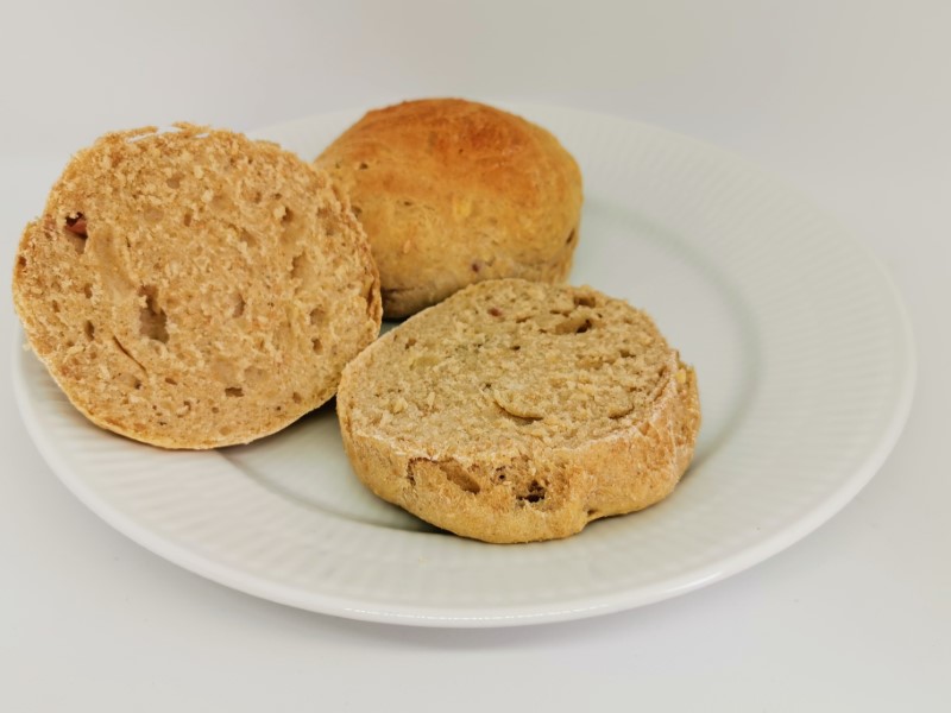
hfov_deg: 56.8
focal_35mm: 32
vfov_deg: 44.2
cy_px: 356
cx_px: 476
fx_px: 879
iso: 50
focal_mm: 5.56
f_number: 1.6
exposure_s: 1/140
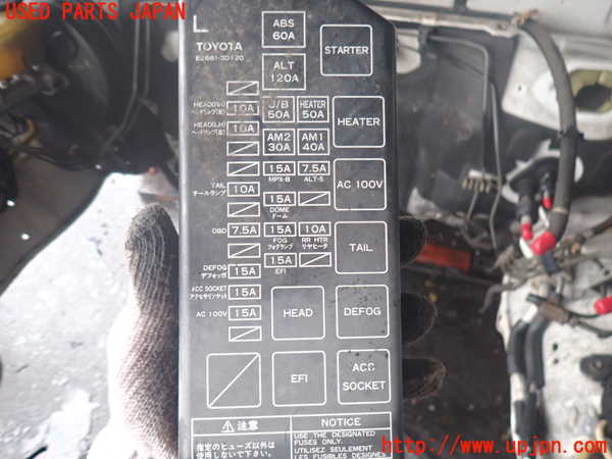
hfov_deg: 69.4
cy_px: 230
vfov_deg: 54.9
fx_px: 442
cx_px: 306
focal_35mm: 25
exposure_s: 1/30
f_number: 2
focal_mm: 4.5
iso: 200
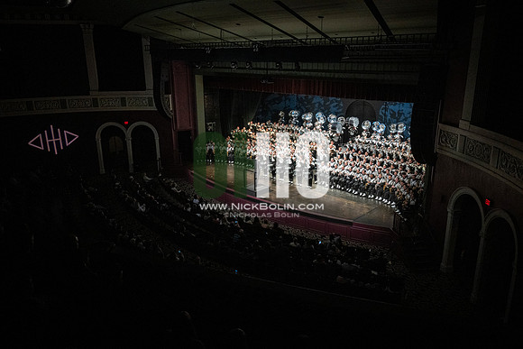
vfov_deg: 46.4
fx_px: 407
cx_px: 262
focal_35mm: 28
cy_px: 174
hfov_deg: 65.5
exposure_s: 1/500
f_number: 2.8
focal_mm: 28
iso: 4000
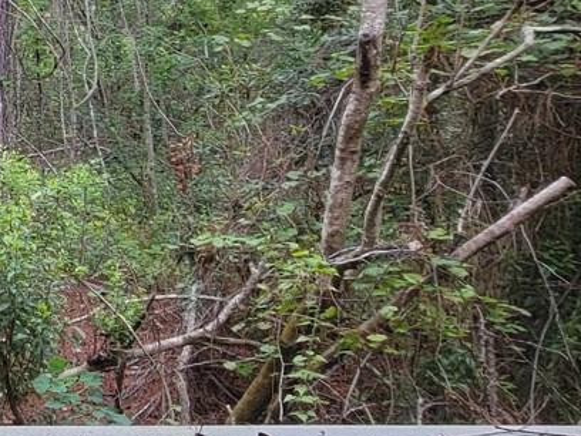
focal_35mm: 51
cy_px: 148
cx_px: -353
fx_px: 856
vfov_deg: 28.4
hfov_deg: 25.1
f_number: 2.2
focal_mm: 2.2
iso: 64
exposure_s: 1/120
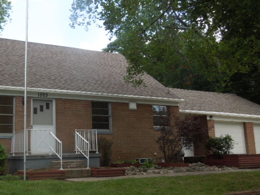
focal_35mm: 41
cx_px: 78
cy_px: 95
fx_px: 308
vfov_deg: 35.1
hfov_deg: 44.8
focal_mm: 4.5
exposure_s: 1/250
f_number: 3.3
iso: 100
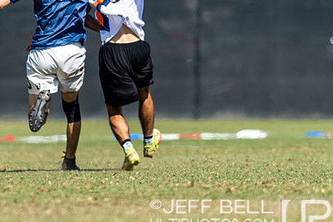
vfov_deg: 1.0
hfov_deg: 1.5
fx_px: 12329
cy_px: 31
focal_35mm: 1333
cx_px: 77
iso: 100
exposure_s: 1/4000
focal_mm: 400
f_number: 2.8
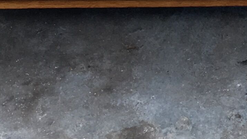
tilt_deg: -23.0
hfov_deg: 11.8
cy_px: -282
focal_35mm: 179
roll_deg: +0.5
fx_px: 1172
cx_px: 282
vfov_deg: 6.2
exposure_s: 1/50
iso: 32
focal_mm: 4.15
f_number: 2.2
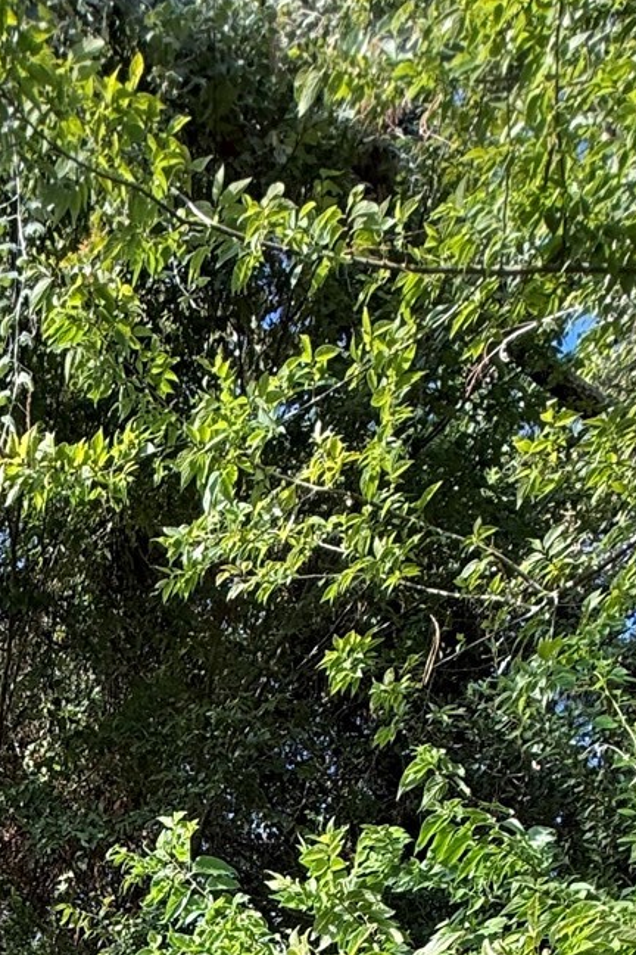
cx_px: -25
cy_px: 1382
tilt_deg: +2.8
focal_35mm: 46
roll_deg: -6.6
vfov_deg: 29.3
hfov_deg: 27.3
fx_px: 1219
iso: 50
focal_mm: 2.22
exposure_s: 1/202
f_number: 2.2
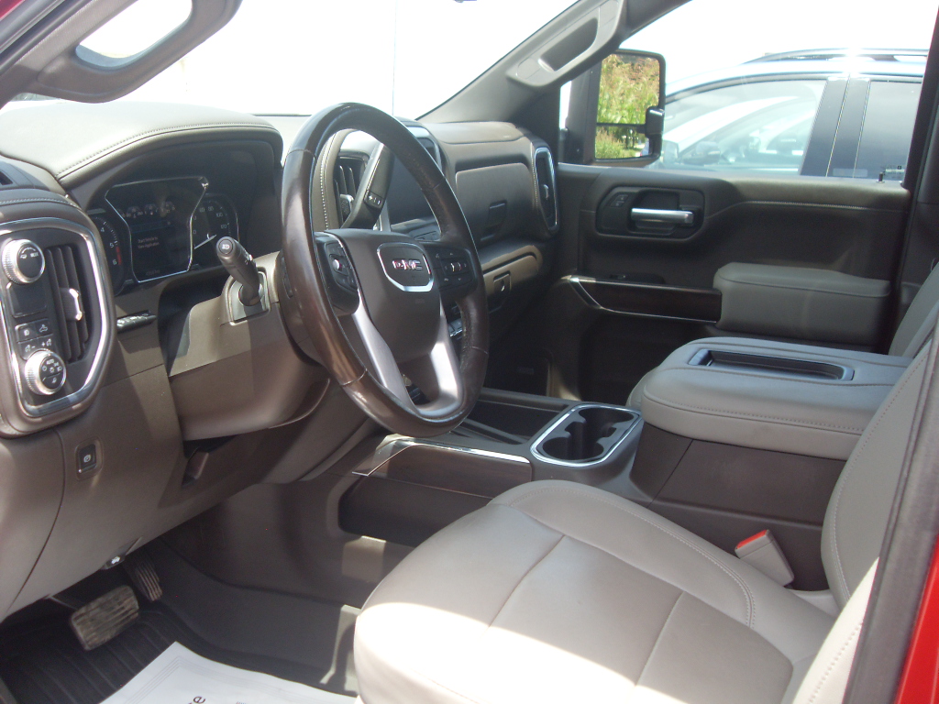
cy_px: 352
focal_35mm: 37
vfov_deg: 38.7
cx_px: 470
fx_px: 1004
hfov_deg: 50.1
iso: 80
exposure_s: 1/180
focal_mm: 6.3
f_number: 2.8
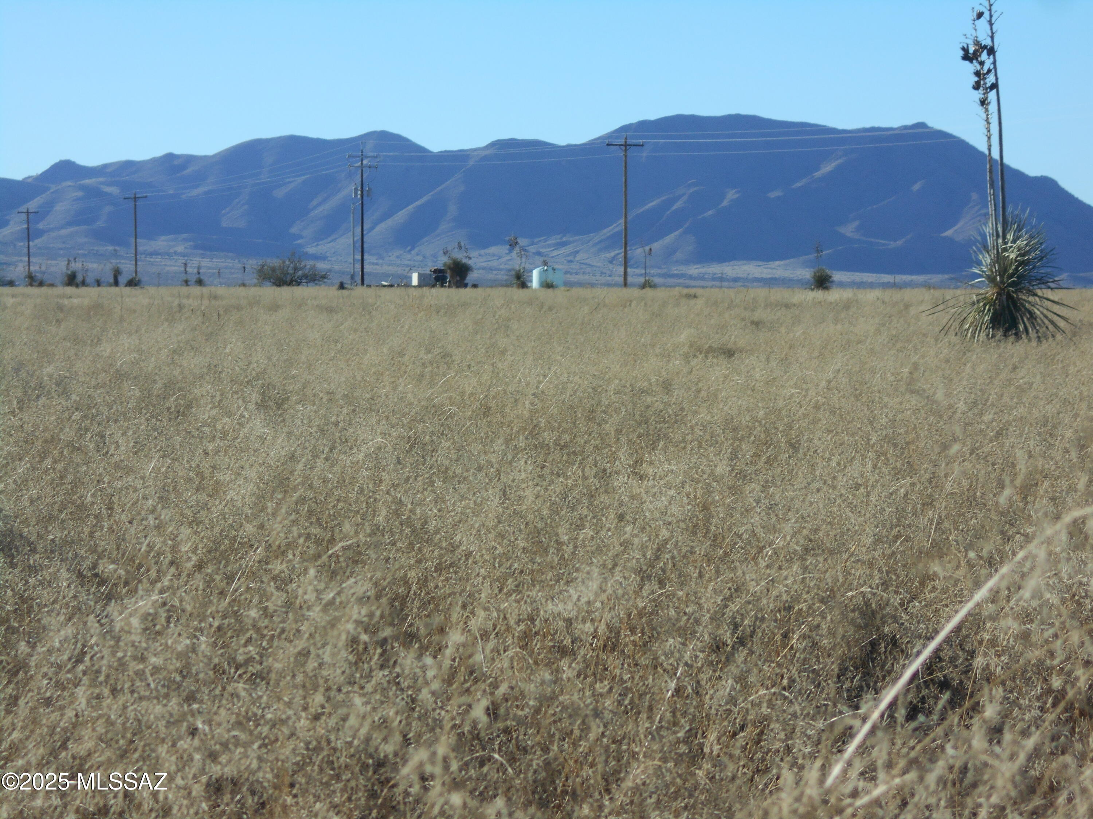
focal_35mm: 130
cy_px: 410
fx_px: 4105
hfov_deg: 15.2
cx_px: 546
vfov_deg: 11.4
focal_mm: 23
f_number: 6.5
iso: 80
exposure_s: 1/320
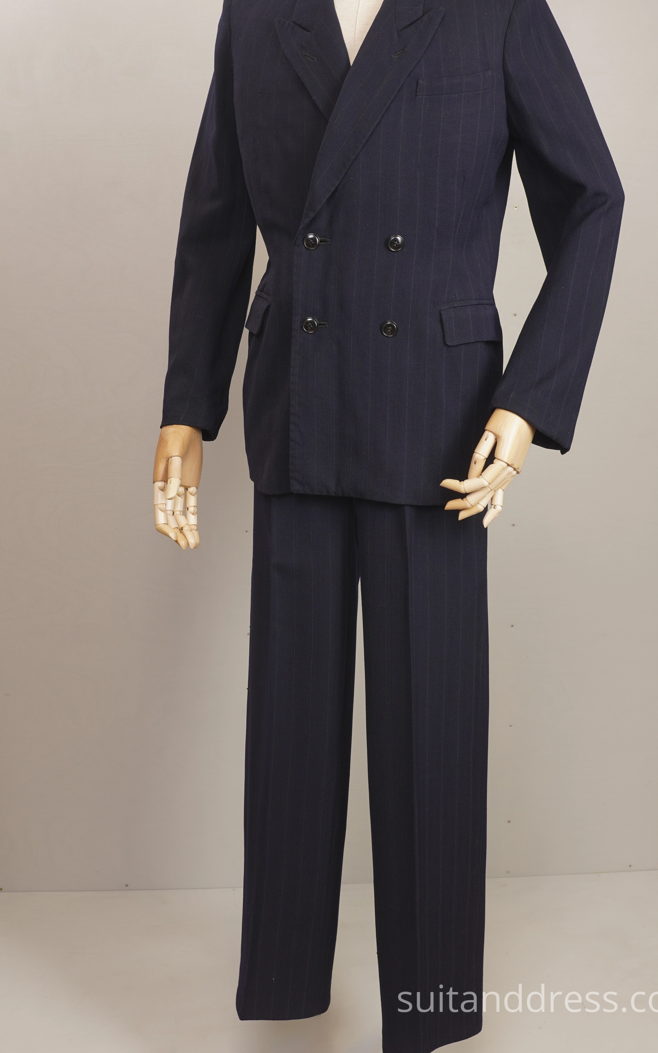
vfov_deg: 37.5
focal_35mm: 54
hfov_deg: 24.0
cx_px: 347
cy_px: 473
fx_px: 1549
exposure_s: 1/13
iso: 200
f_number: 6.3
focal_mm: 32
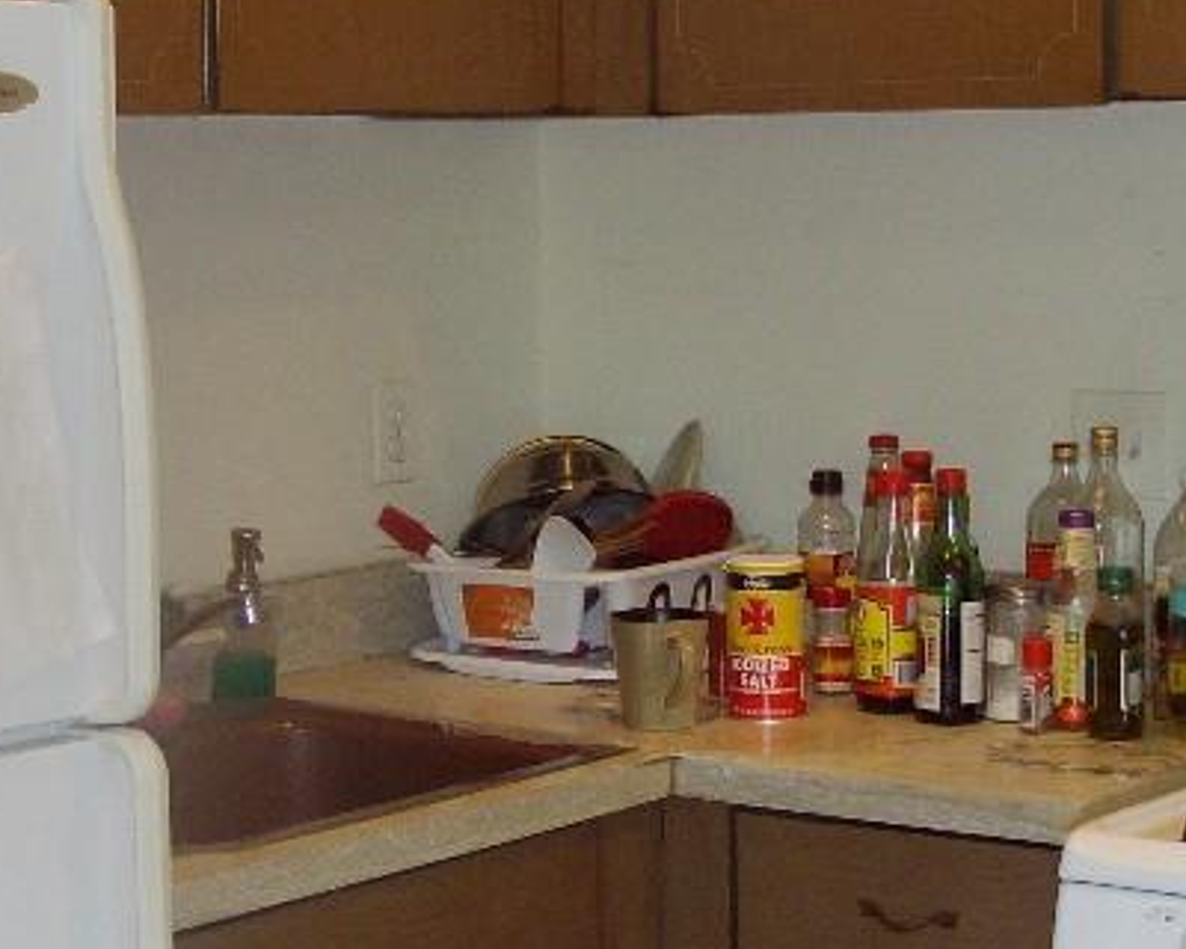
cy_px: 483
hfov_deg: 21.3
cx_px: 572
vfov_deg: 17.1
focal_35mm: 90
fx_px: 3159
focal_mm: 6
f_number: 2.7
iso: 160
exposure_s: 1/50
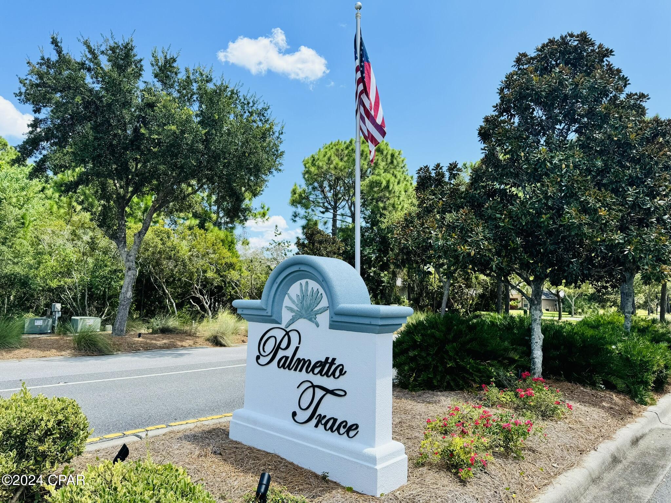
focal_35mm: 24
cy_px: 252
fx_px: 465
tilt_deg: +4.3
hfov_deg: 71.6
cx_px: 336
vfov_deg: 56.8
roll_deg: -1.4
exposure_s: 1/2415
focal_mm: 6.76
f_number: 1.78
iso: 80
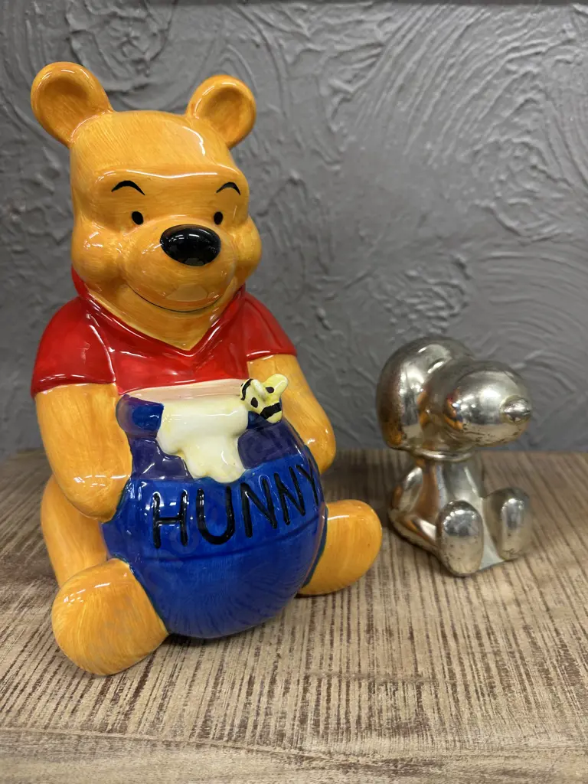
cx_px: 294
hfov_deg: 56.8
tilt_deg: -21.3
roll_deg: -0.5
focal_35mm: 24
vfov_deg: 71.6
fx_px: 544
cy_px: 392
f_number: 1.78
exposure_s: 1/50
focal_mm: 6.86
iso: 125
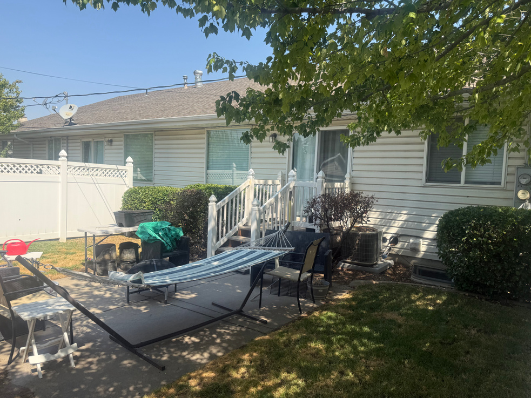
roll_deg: -1.8
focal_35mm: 25
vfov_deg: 54.9
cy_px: 205
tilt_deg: -2.6
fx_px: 383
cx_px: 259
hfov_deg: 69.4
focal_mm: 6.76
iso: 100
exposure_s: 1/3021
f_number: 1.78
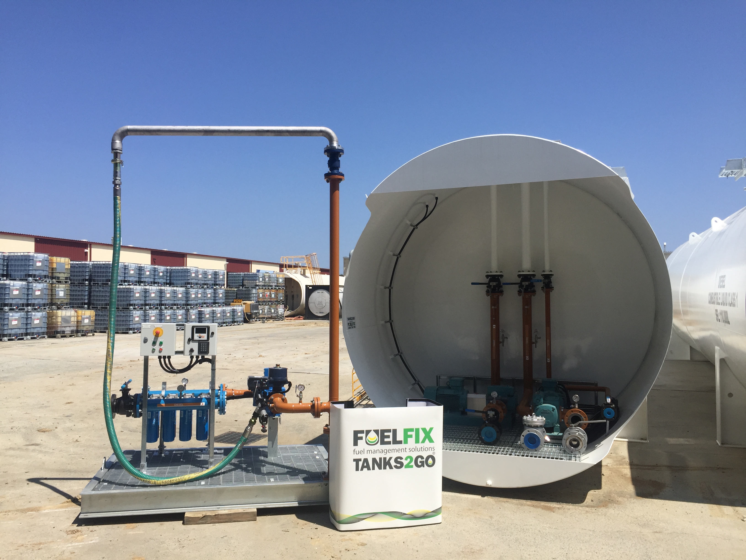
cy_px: 280
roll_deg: -1.9
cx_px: 373
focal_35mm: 29
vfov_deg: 48.2
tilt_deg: +2.4
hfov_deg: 61.7
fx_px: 625
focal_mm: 4.15
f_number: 2.2
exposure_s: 1/2825
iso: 32
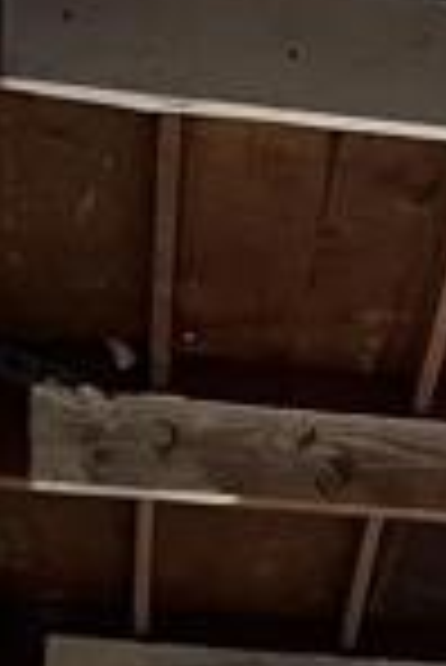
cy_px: 1548
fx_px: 3467
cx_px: 1361
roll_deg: +1.2
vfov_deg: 9.8
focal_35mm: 187
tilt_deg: -1.1
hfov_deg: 6.6
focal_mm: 5.7
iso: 125
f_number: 1.5
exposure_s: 1/60
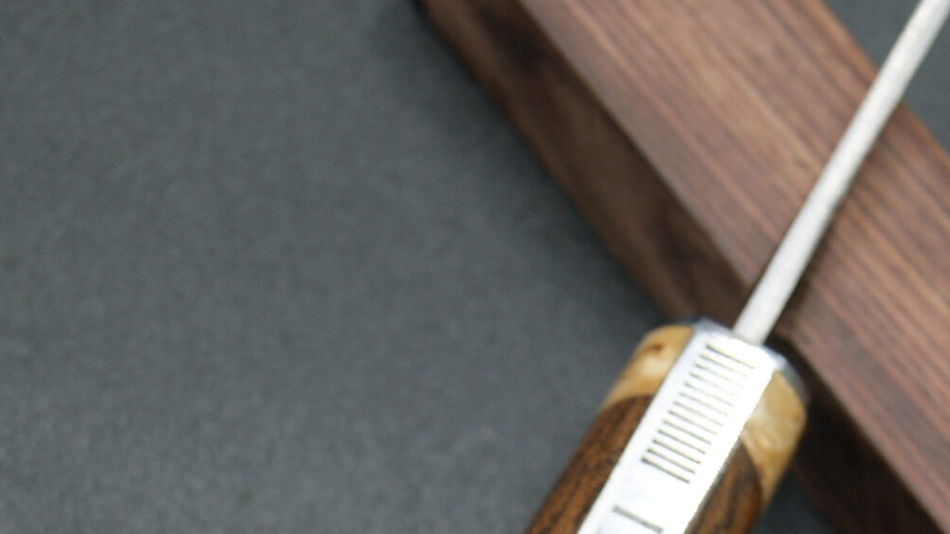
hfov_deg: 17.7
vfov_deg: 9.8
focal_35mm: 121
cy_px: 694
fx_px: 3048
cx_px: 570
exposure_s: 1/60
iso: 100
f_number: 4.5
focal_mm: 30
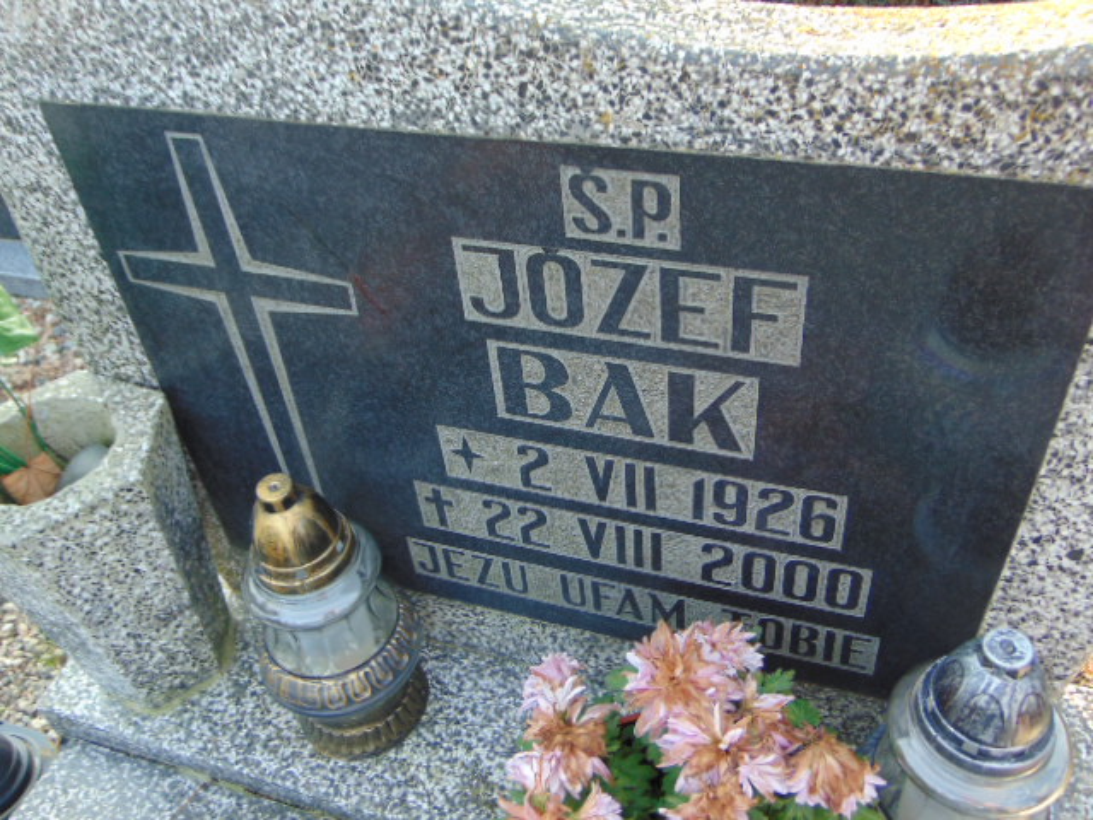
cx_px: 546
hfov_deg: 55.4
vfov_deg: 42.9
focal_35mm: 33
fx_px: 1042
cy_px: 410
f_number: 3.2
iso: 80
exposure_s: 1/60
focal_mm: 5.8
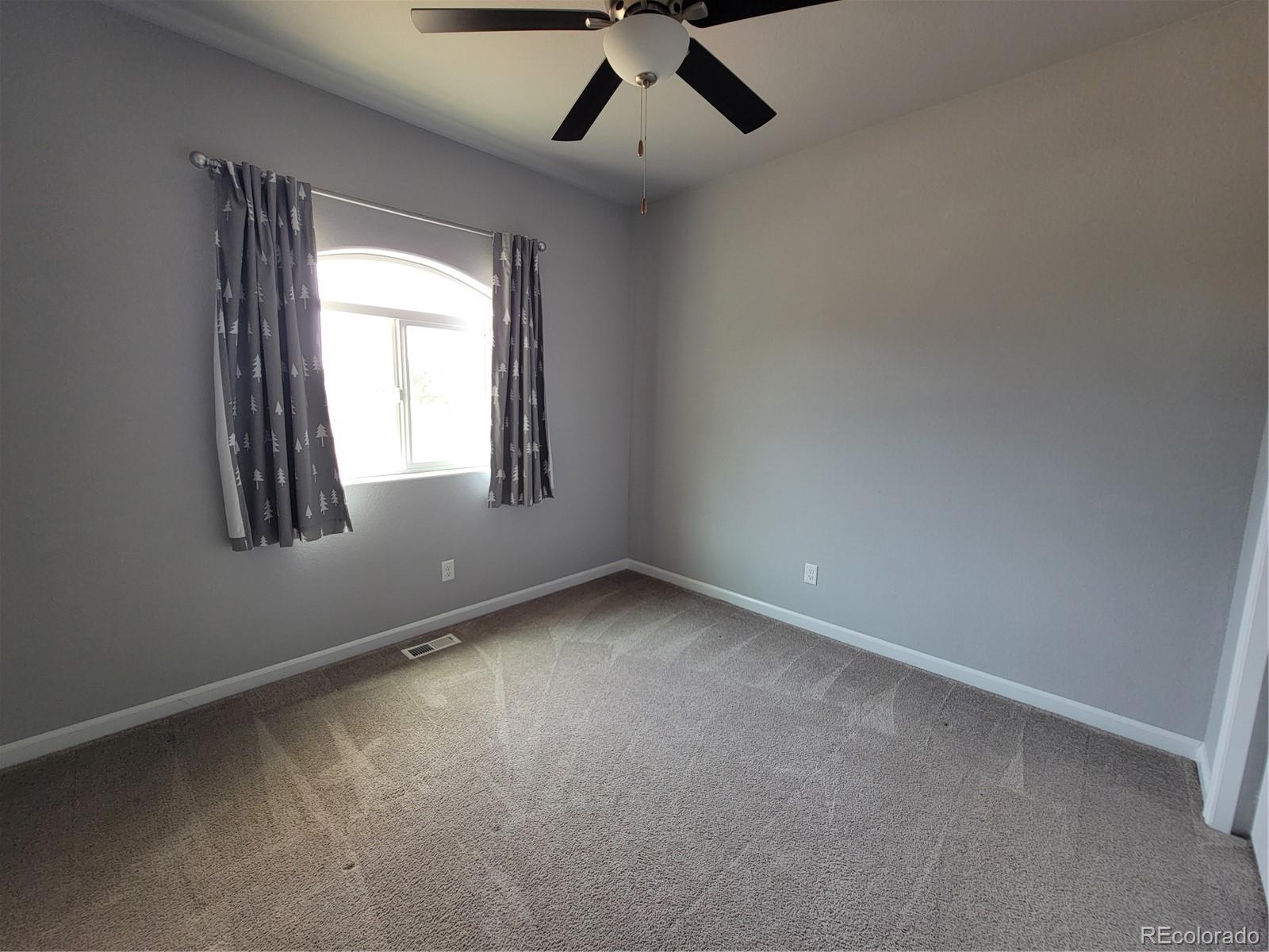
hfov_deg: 106.2
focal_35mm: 13
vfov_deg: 89.9
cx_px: 634
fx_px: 477
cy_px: 476
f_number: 2.2
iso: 100
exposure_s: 1/60
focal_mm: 2.2
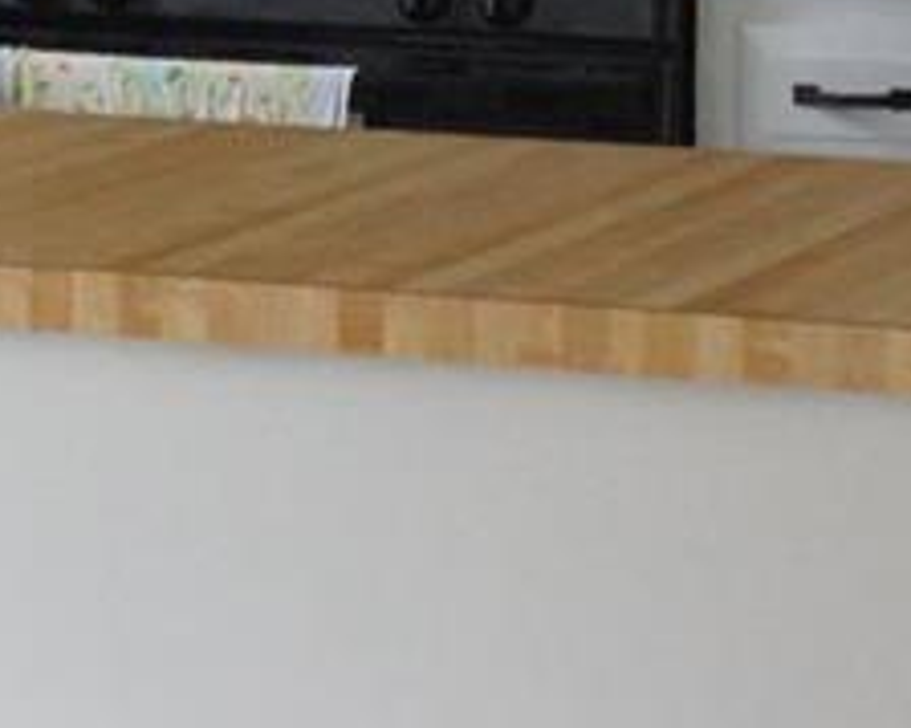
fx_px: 6068
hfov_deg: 8.5
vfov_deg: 6.8
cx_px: -98
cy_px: -94
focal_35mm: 225
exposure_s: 1/160
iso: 1250
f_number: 5
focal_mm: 35
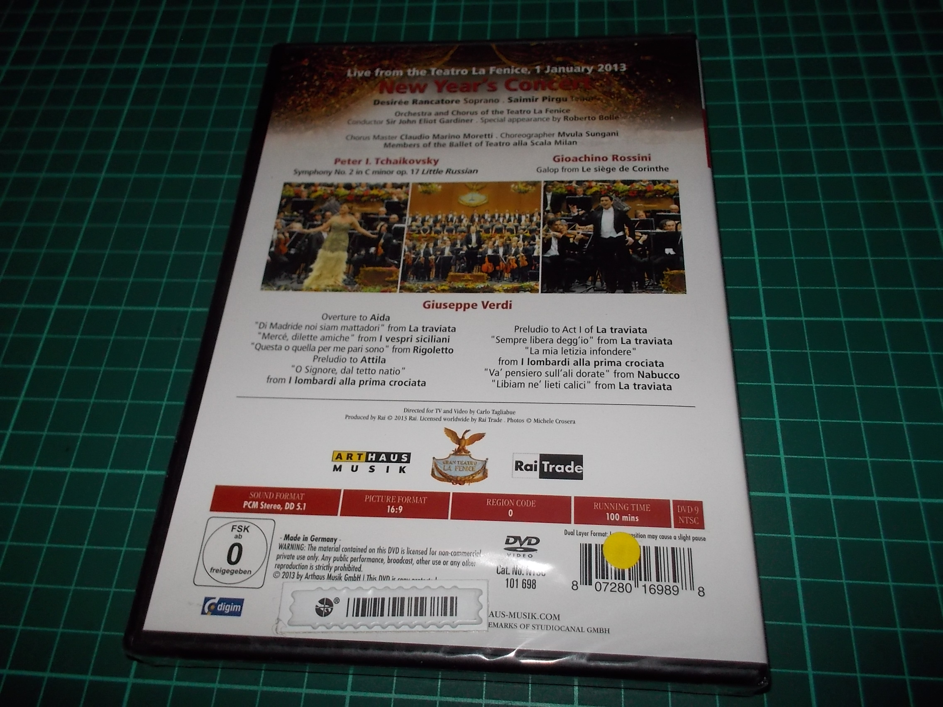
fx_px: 790
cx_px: 472
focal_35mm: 29
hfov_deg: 61.7
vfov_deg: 48.2
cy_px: 354
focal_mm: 4.1
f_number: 3.3
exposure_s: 1/30
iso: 200
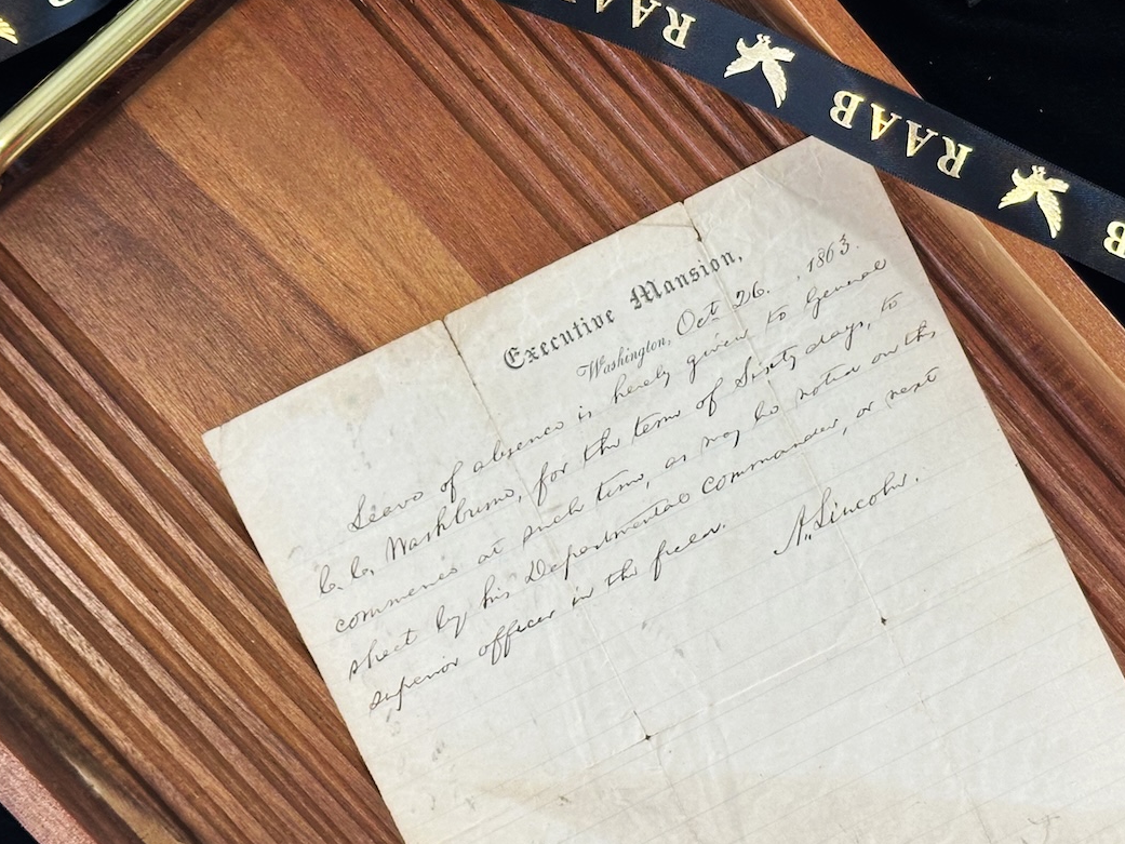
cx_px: 684
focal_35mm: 83
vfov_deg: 17.8
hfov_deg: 23.5
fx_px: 2698
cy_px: 428
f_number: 1.78
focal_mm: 6.86
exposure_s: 1/120
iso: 80
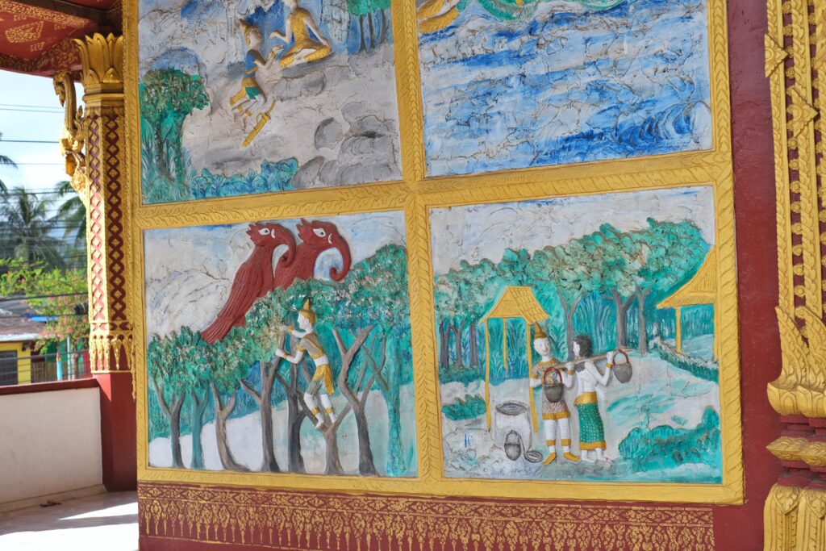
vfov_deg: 25.5
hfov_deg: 37.5
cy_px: 276
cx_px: 413
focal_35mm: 53
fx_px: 1216
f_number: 3.6
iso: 160
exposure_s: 1/480
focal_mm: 35
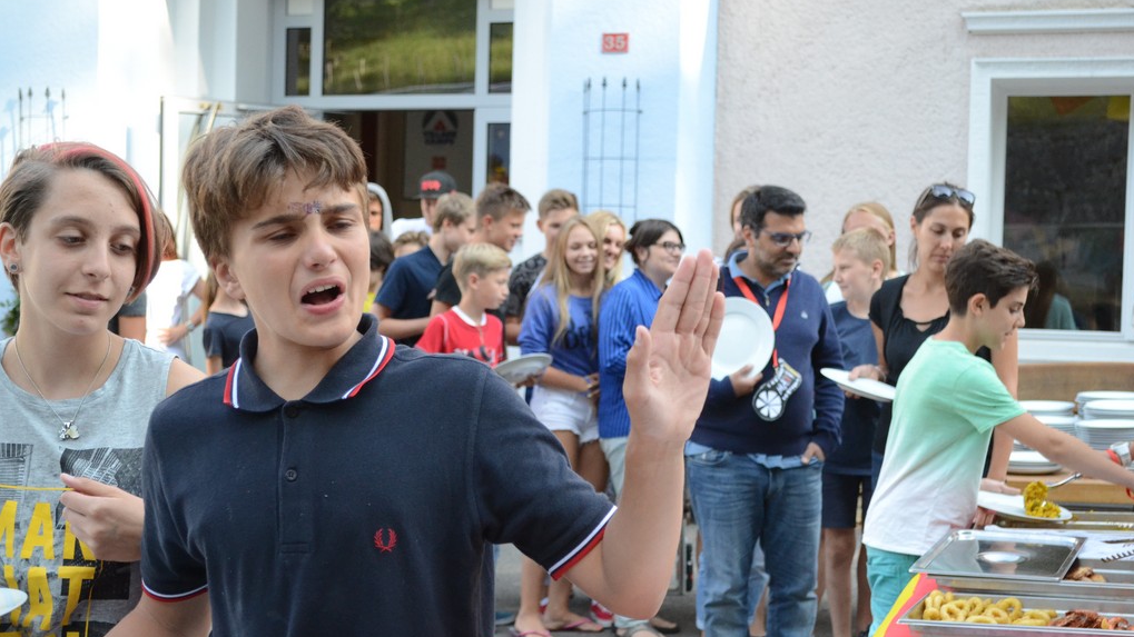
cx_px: 569
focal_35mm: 60
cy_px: 370
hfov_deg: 34.9
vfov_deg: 20.0
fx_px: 1804
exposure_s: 1/640
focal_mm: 38
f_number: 5.6
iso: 1600
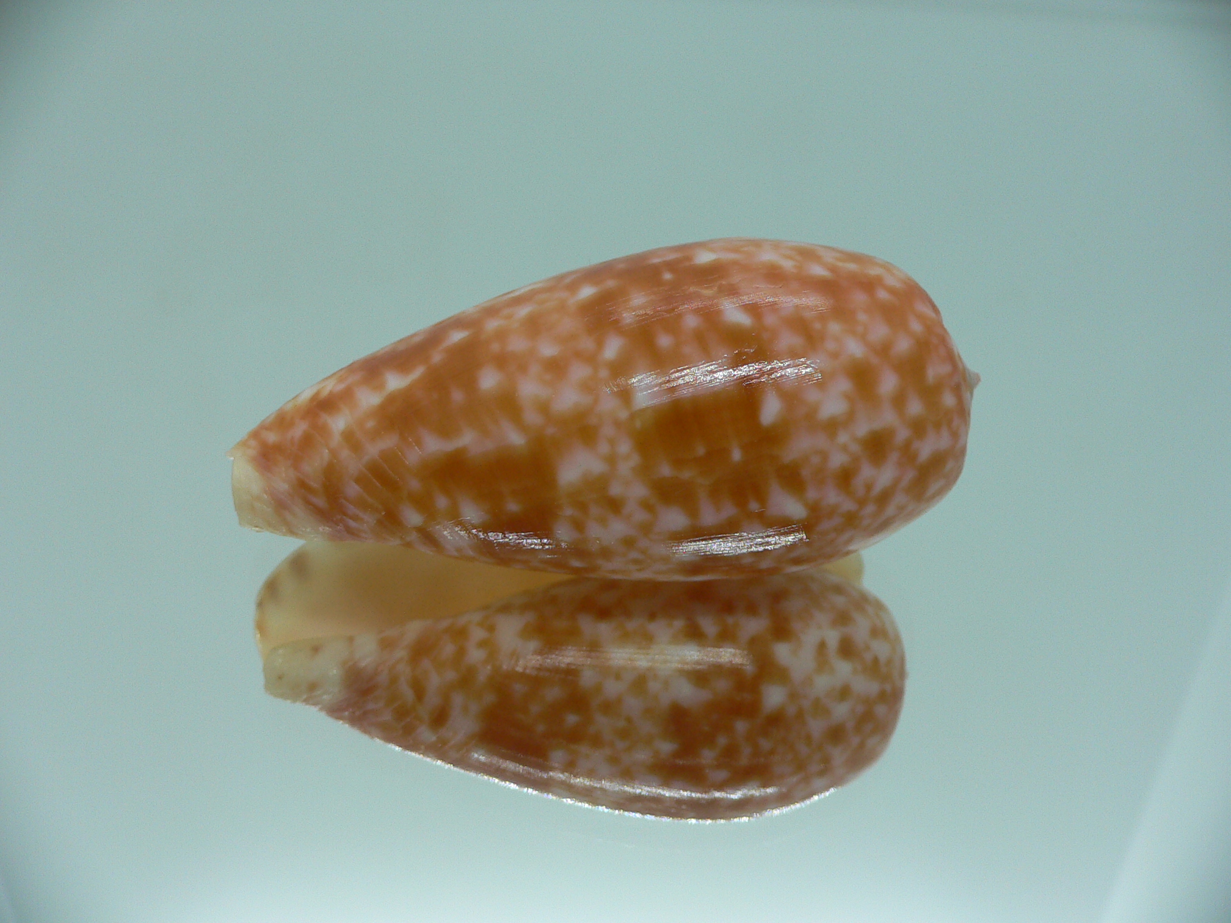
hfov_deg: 52.6
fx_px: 1245
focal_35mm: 35
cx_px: 616
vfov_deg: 40.7
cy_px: 462
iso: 80
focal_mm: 4.6
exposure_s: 1/60
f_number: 2.8
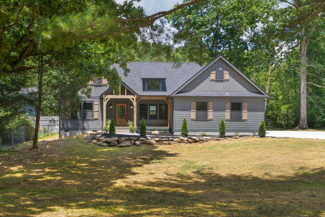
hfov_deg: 55.8
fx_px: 307
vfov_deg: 38.9
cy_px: 108
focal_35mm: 34
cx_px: 162
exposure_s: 1/500
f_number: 7.1
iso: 320
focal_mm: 34
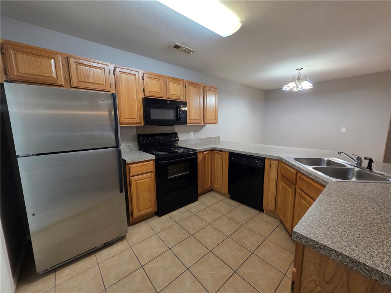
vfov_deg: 89.9
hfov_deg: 106.2
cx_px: 196
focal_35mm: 13
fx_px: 147
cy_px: 146
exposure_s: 1/60
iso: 200
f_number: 1.9
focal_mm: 2.2
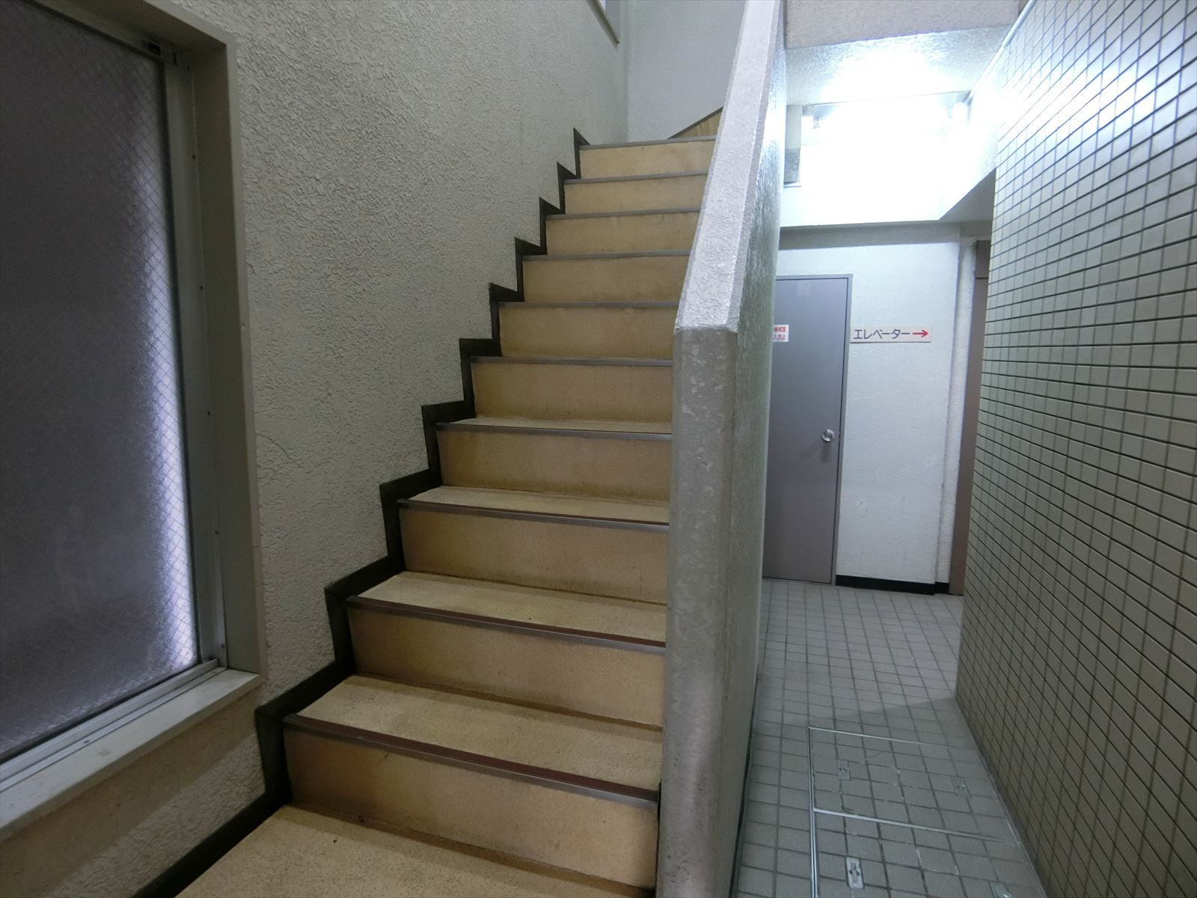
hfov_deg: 84.7
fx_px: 657
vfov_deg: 68.7
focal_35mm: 19
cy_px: 449
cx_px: 598
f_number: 2.7
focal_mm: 4.06
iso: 320
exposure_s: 1/8
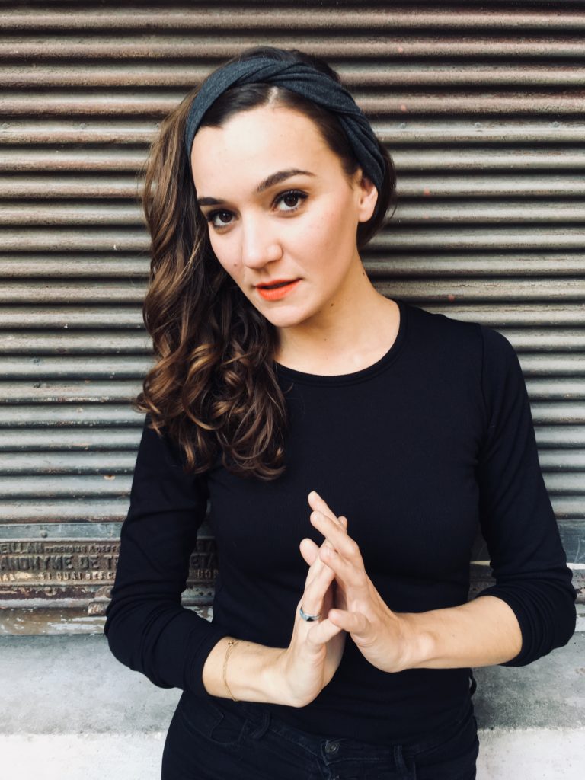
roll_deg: -0.3
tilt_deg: -10.1
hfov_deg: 48.2
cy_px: 390
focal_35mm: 29
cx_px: 292
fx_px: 653
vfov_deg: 61.7
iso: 32
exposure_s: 1/50
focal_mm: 4.15
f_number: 2.2
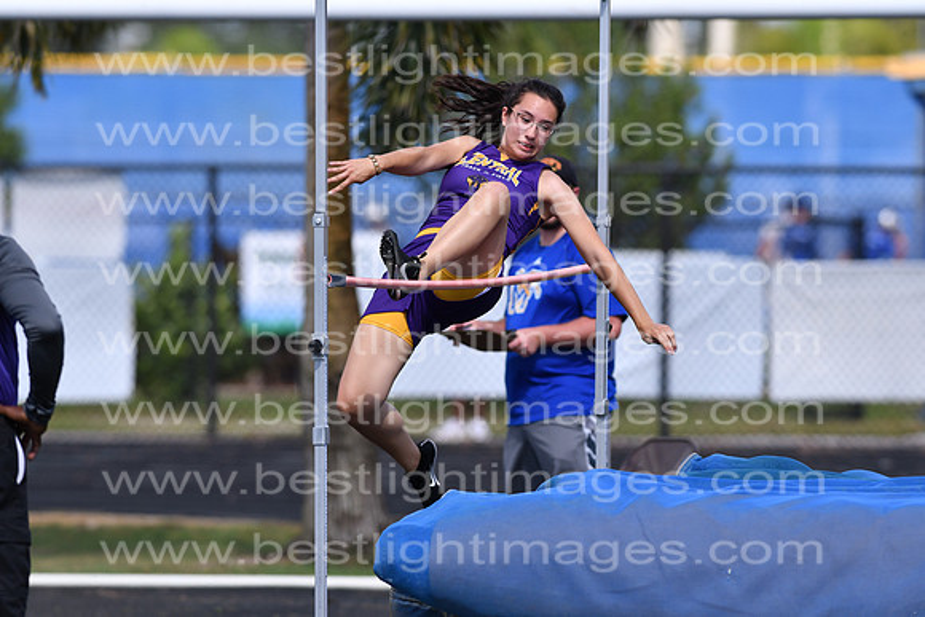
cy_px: 308
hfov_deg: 4.6
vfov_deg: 3.1
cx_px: 462
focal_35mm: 450
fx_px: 11565
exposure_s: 1/5000
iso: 400
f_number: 4
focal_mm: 300
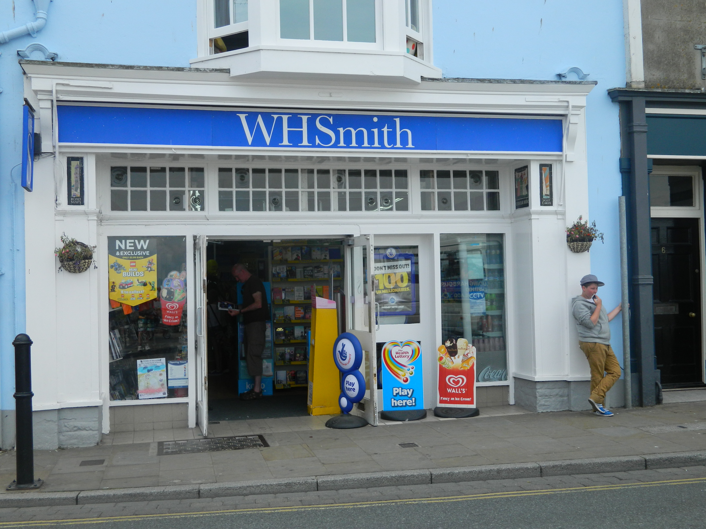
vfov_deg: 35.1
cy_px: 264
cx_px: 353
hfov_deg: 45.8
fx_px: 836
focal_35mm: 41
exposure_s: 1/500
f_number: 3.5
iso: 80
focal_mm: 7.3
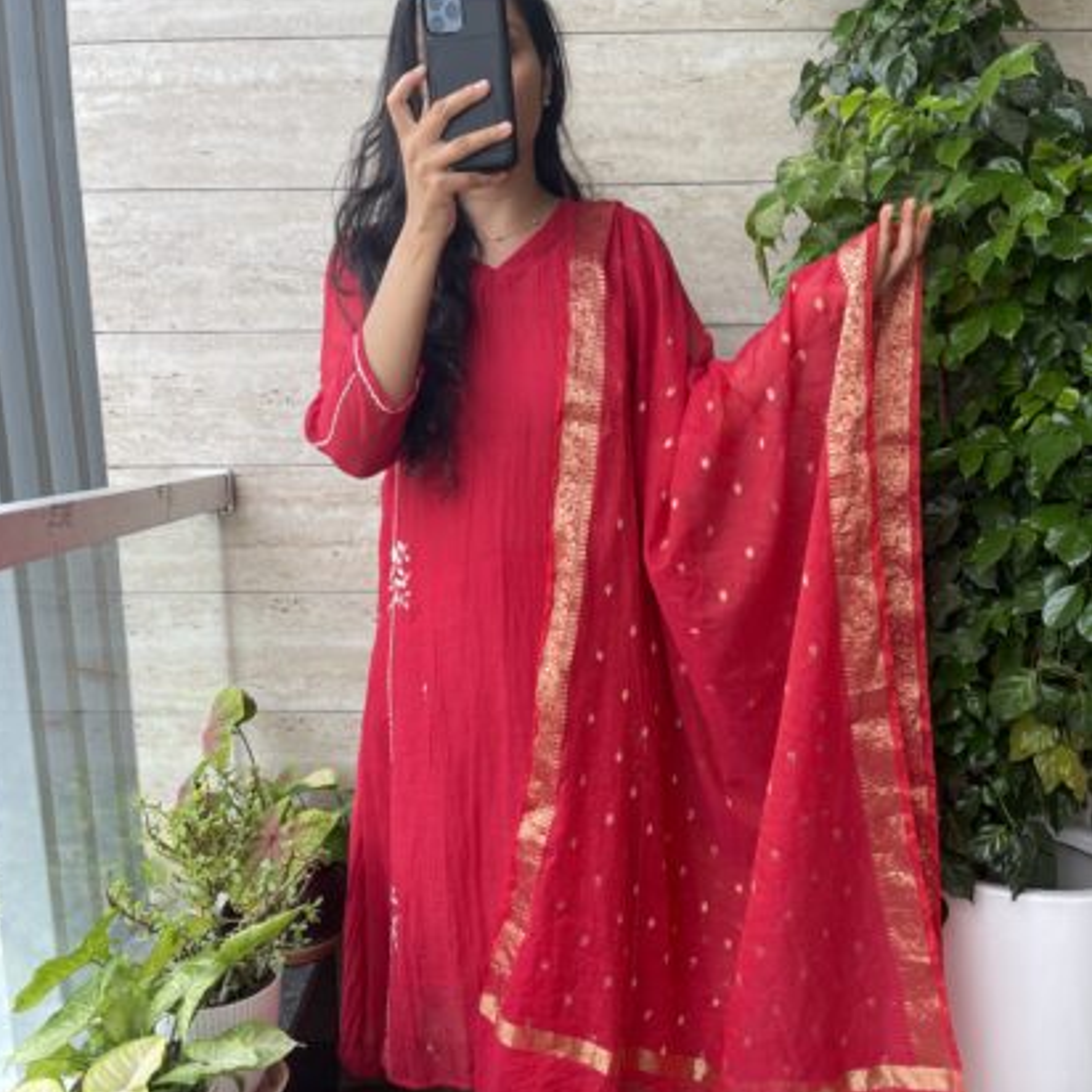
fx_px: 1071
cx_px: 538
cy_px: 668
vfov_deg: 53.6
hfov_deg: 54.0
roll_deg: +0.2
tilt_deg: -13.1
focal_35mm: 30
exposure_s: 1/461
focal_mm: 5.1
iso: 32
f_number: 1.6
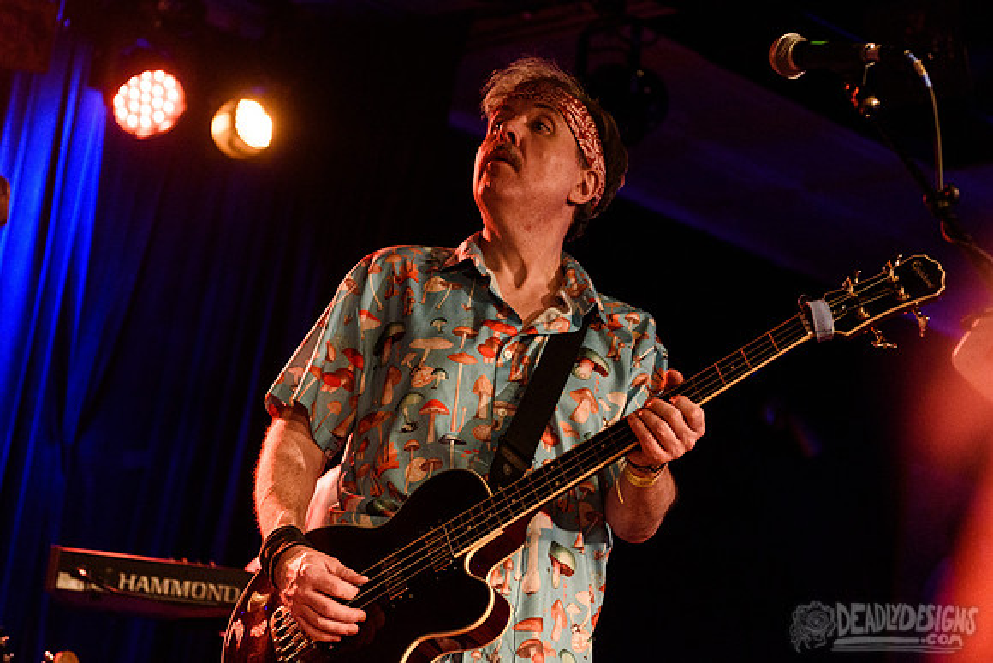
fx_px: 2392
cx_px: 510
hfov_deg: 23.5
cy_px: 272
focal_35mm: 87
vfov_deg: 15.8
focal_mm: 70
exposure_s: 1/160
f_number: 3.2
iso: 2500
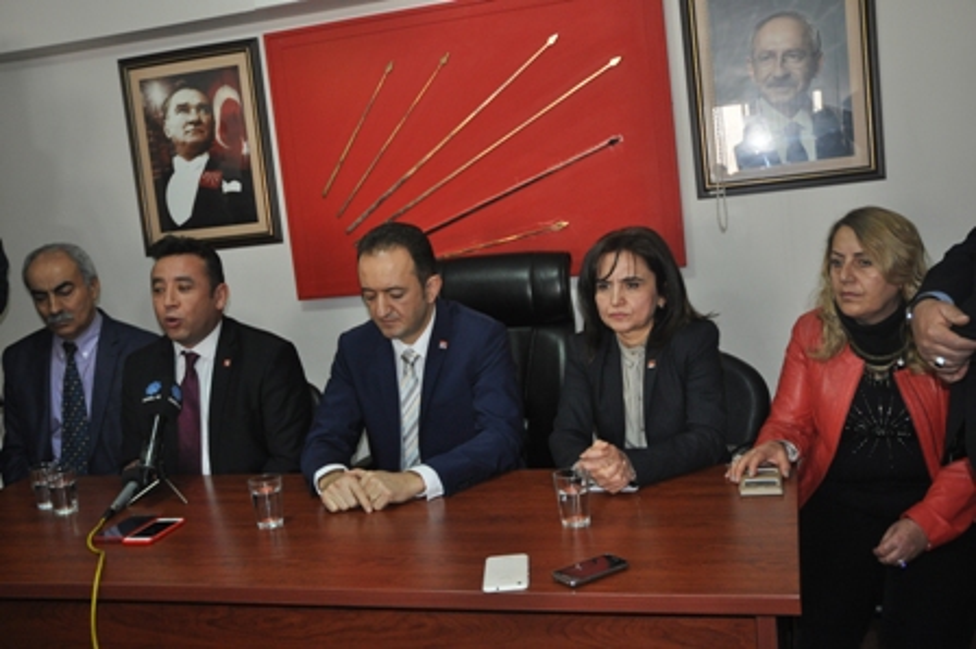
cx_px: 488
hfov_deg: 51.3
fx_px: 1016
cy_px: 324
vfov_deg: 35.4
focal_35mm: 38
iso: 800
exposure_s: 1/60
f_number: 3.8
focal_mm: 25
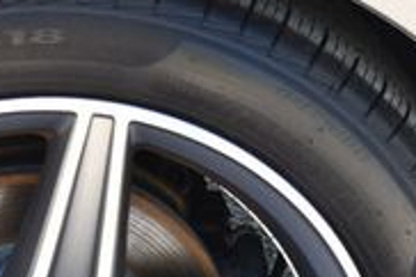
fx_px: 2436
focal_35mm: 211
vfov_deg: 6.4
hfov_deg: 9.7
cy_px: 417
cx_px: 2
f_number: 5
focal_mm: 30
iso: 400
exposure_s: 1/250
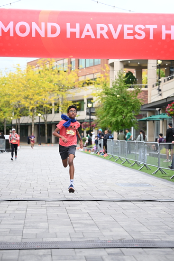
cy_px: 130
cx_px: 87
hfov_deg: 18.7
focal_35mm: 73
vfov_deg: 27.7
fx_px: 529
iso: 640
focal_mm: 73
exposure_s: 1/2000
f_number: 2.8
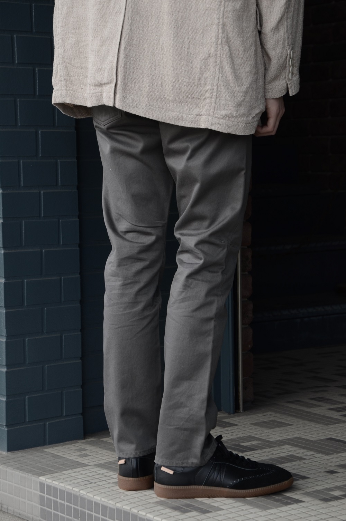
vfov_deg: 19.5
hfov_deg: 13.0
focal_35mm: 105
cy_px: 260
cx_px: 173
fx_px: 1520
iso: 320
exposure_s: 1/320
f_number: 5.6
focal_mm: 70
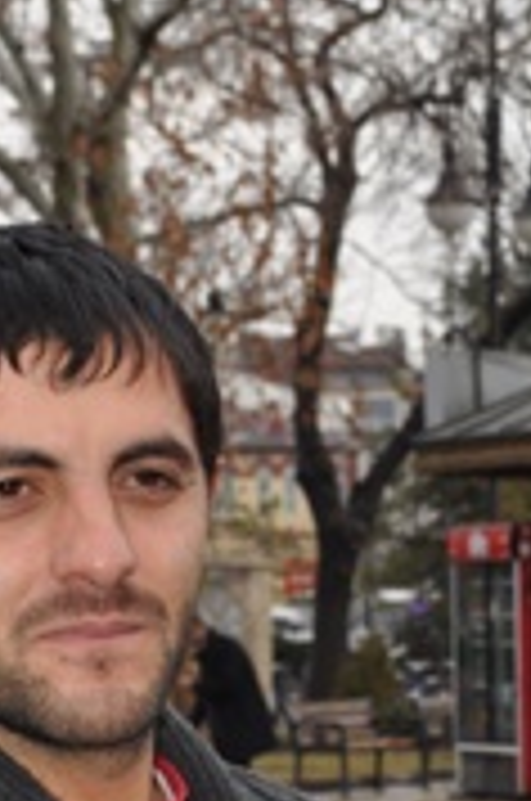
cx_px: 90
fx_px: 3687
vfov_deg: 12.3
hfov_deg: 8.2
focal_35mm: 166
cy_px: 693
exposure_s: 1/200
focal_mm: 44
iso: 200
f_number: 7.1
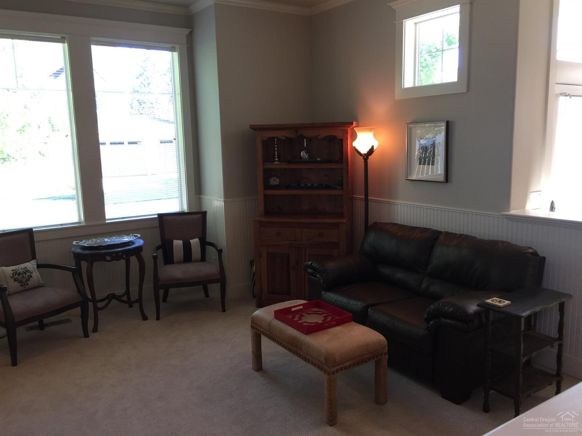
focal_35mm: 29
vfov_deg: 48.2
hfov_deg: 61.7
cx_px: 291
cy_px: 218
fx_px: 487
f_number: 2.2
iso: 32
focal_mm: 4.15
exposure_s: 1/30
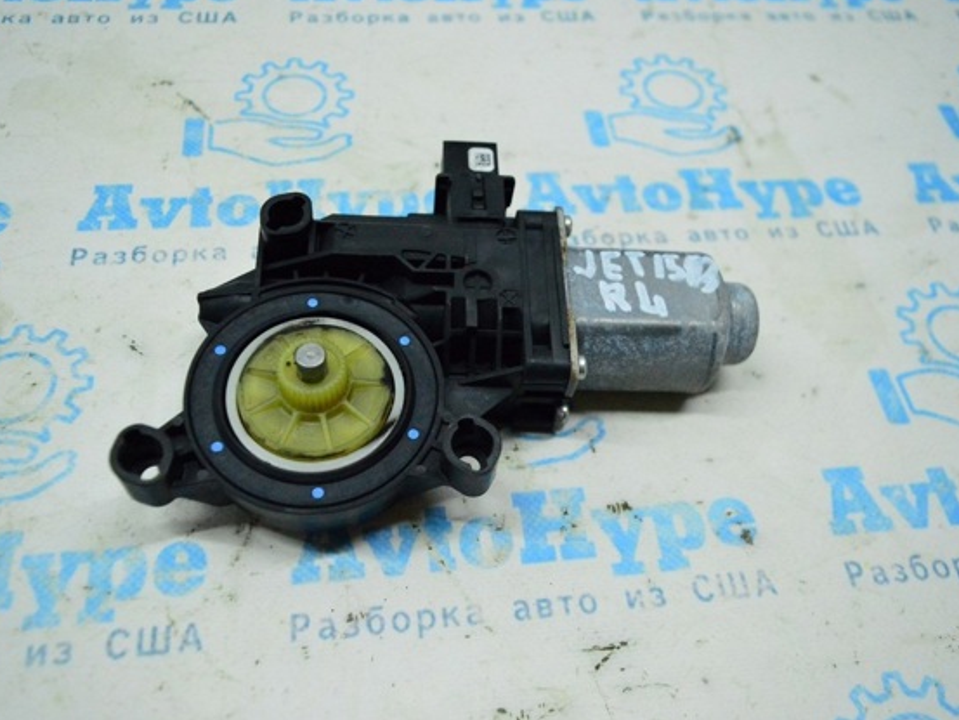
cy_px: 357
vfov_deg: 46.8
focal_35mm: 30
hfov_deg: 59.9
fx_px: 831
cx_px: 449
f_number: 4
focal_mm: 18
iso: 6400
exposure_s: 1/1000
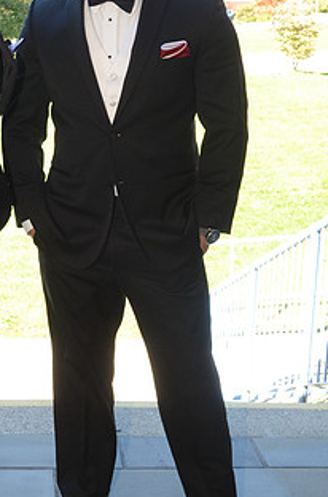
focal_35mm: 67
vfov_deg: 30.0
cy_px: 186
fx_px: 922
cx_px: 29
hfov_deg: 19.8
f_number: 9
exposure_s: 1/160
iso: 800
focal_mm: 24
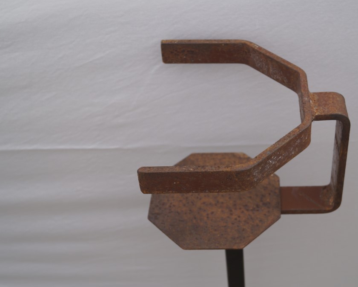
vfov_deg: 28.1
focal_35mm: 54
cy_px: 140
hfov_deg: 34.5
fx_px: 572
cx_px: 225
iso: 100
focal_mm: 28
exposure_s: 1/320
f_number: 5
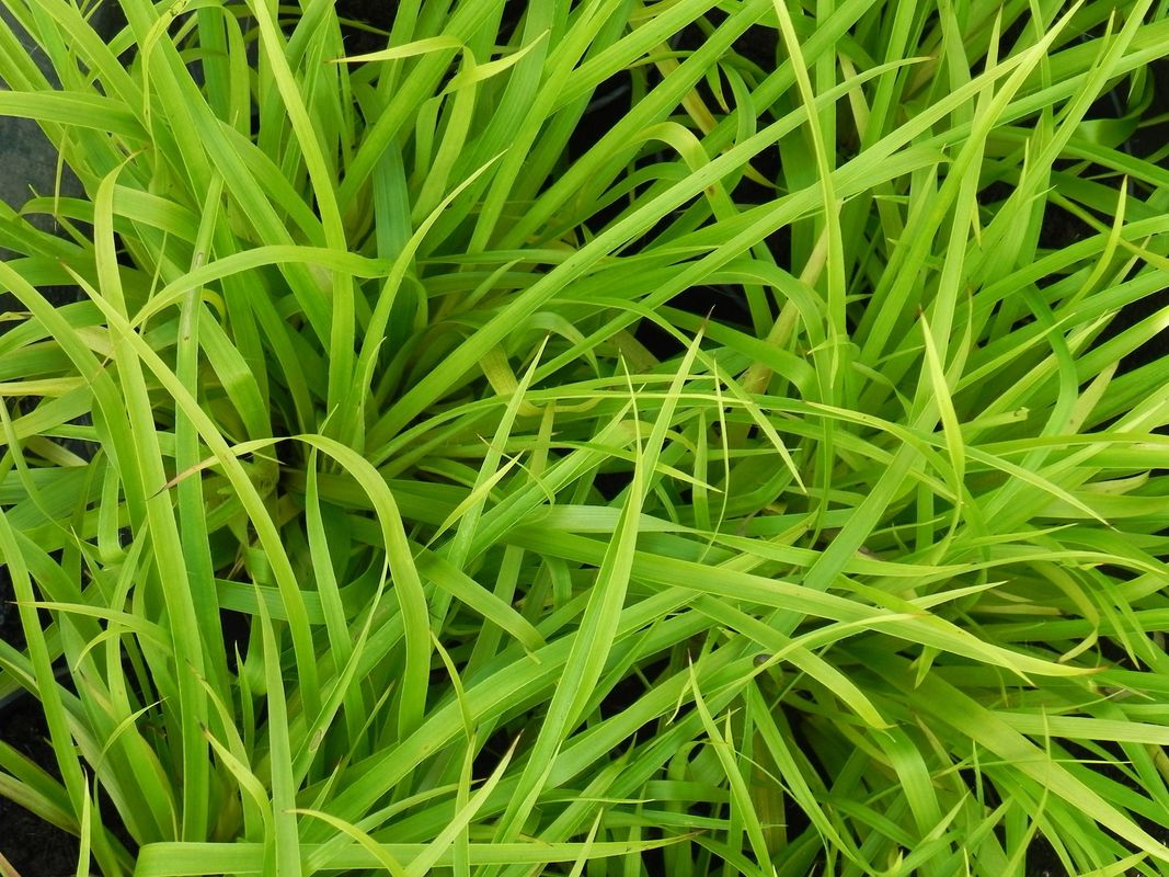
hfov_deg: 20.7
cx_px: 584
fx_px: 3208
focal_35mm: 95
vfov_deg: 15.6
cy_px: 438
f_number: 4.5
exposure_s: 1/125
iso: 160
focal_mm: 16.9
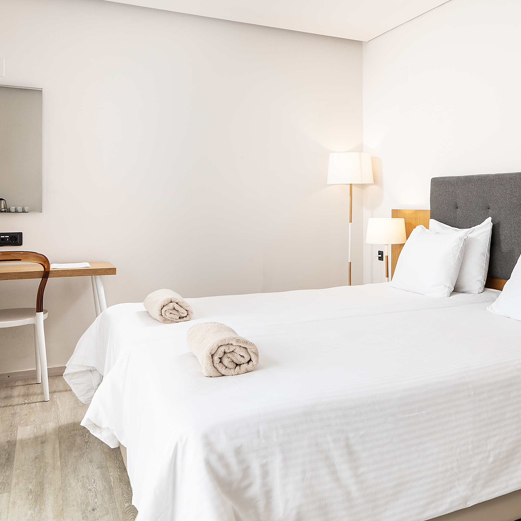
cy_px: 203
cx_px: 424
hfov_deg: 44.7
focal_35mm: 35
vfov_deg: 46.9
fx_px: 596
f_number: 8
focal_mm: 14
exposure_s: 1/60
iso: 200
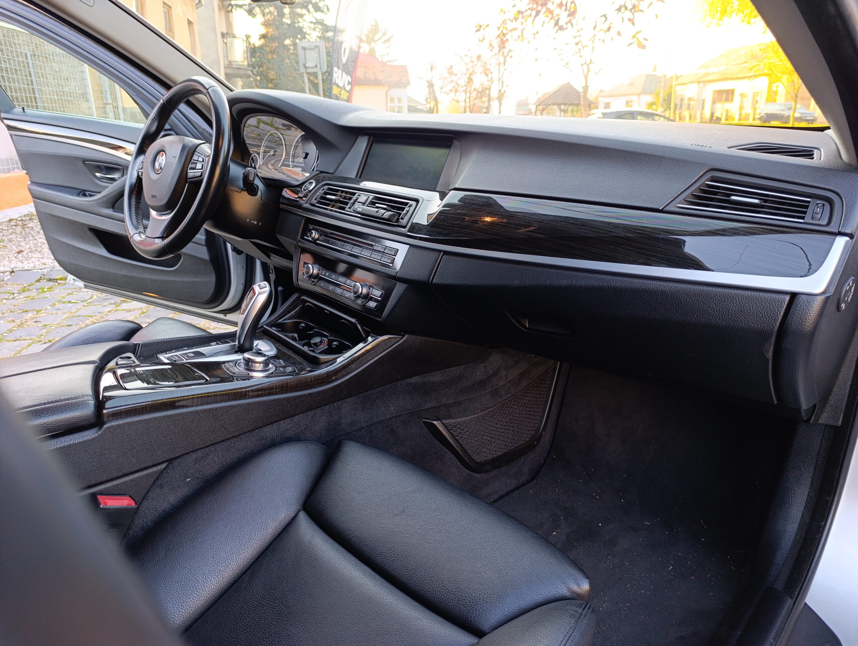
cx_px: 429
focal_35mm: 23
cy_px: 323
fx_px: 571
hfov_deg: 73.8
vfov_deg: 59.0
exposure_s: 1/100
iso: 400
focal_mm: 6.14
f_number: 1.6
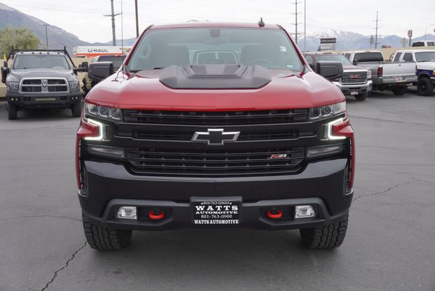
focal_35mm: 39
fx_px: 472
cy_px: 146
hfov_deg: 49.5
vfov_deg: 34.3
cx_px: 218
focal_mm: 26
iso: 100
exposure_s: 1/160
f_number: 7.1
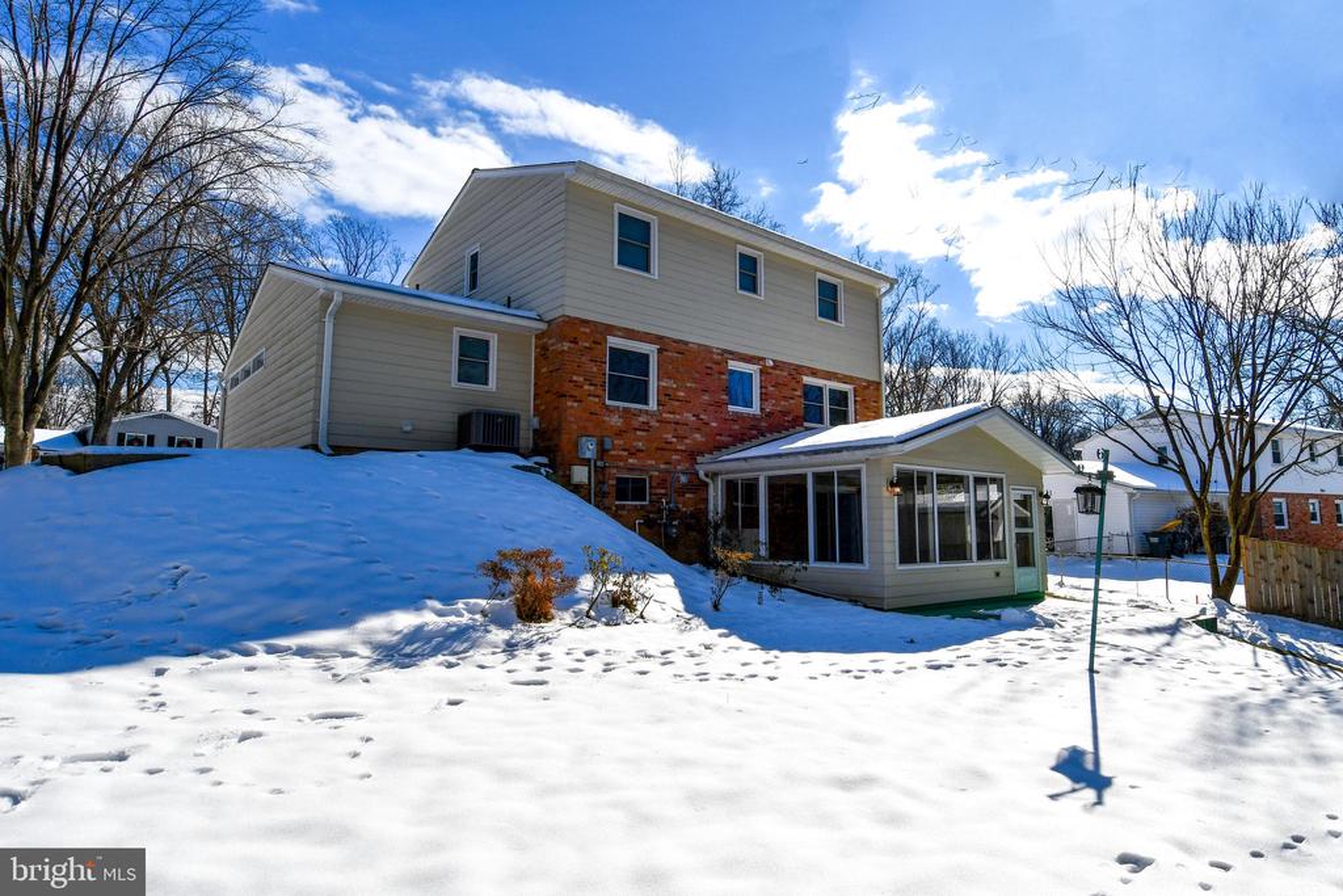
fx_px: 672
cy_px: 448
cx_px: 672
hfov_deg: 90.0
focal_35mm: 18
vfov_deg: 67.4
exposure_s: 1/500
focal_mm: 12
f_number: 11
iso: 100
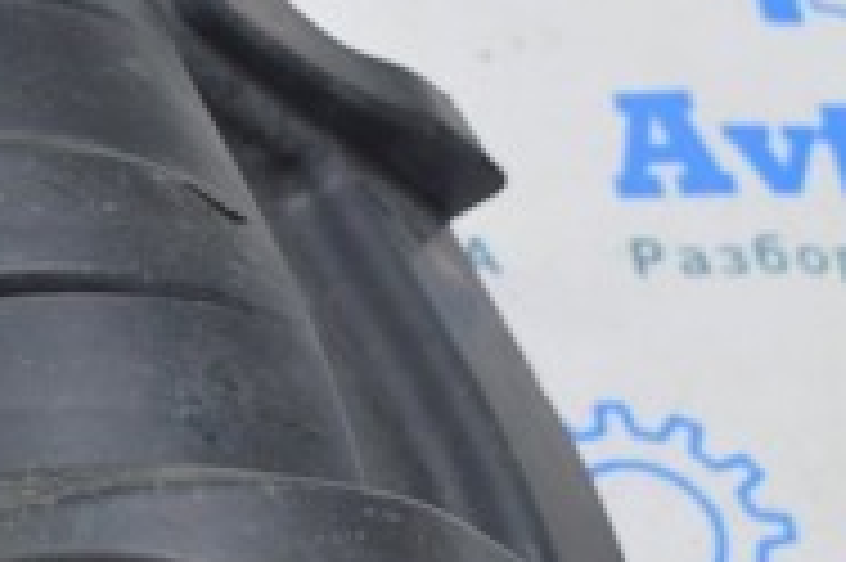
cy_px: 308
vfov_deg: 9.0
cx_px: -518
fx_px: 3592
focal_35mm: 153
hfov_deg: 12.6
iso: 400
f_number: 5.6
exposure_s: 1/20
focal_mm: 30
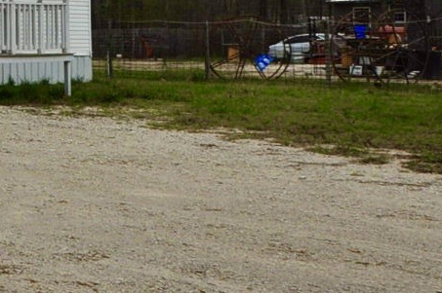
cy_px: 4
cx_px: -317
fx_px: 871
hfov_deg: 21.1
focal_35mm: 71
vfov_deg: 18.7
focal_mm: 10
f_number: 14
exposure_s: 1/200
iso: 200
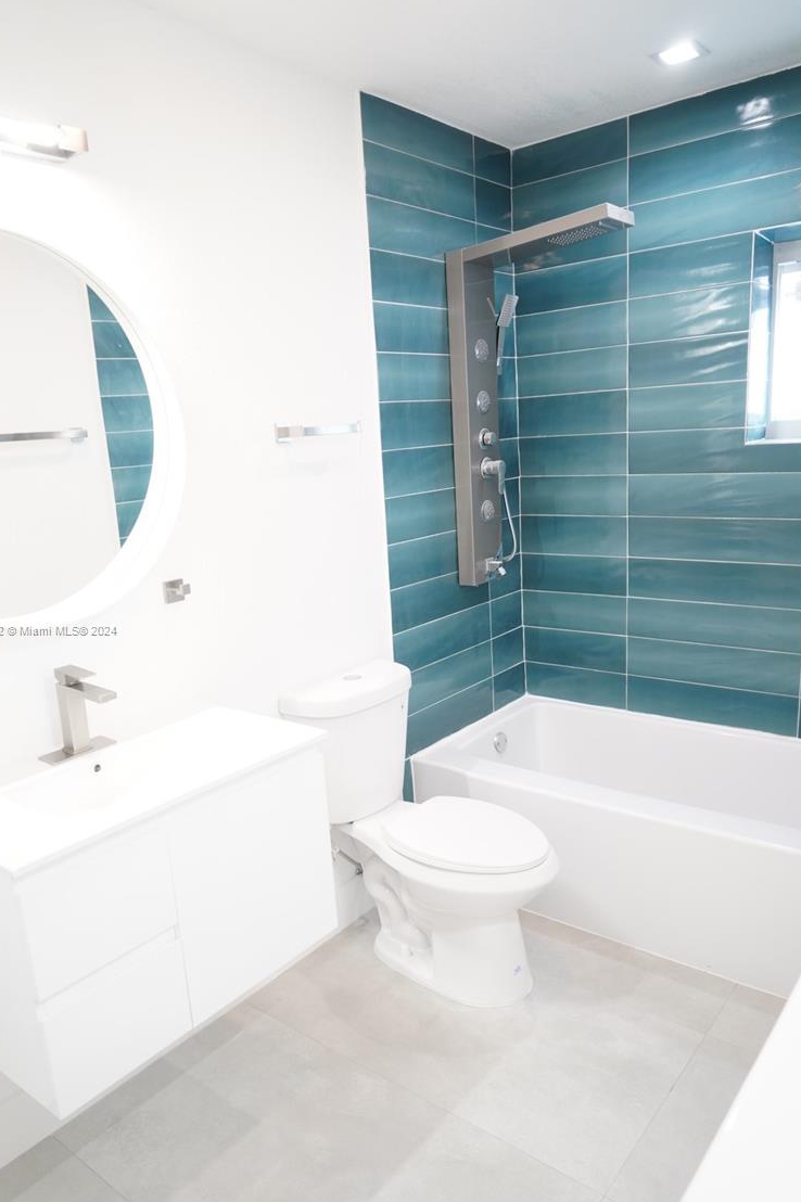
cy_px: 630
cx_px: 374
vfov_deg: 69.4
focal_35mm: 26
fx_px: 868
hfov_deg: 49.5
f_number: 3.5
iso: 320
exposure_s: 1/30
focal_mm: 24
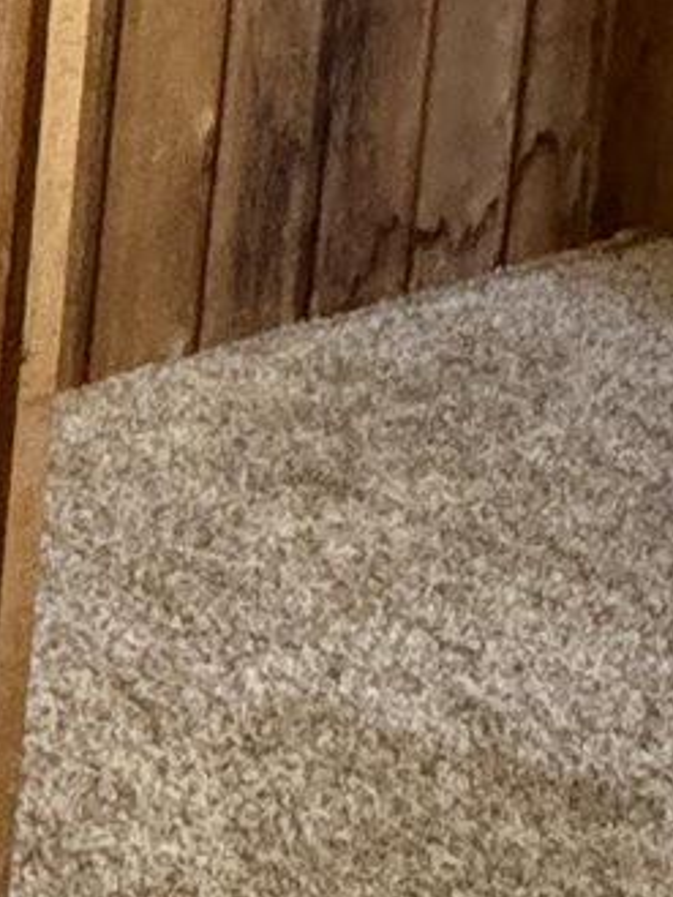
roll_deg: -1.9
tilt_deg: -5.9
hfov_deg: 12.1
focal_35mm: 98
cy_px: -447
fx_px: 2539
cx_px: -937
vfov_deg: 17.9
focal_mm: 2.22
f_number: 2.2
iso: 1000
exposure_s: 1/40
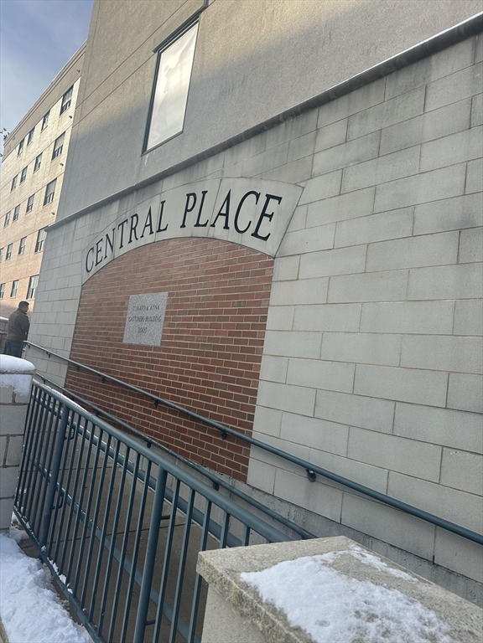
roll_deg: -8.3
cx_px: 242
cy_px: 322
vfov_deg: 71.6
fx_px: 446
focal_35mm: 24
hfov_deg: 56.8
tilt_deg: +7.4
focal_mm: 6.86
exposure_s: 1/1812
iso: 80
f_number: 1.78
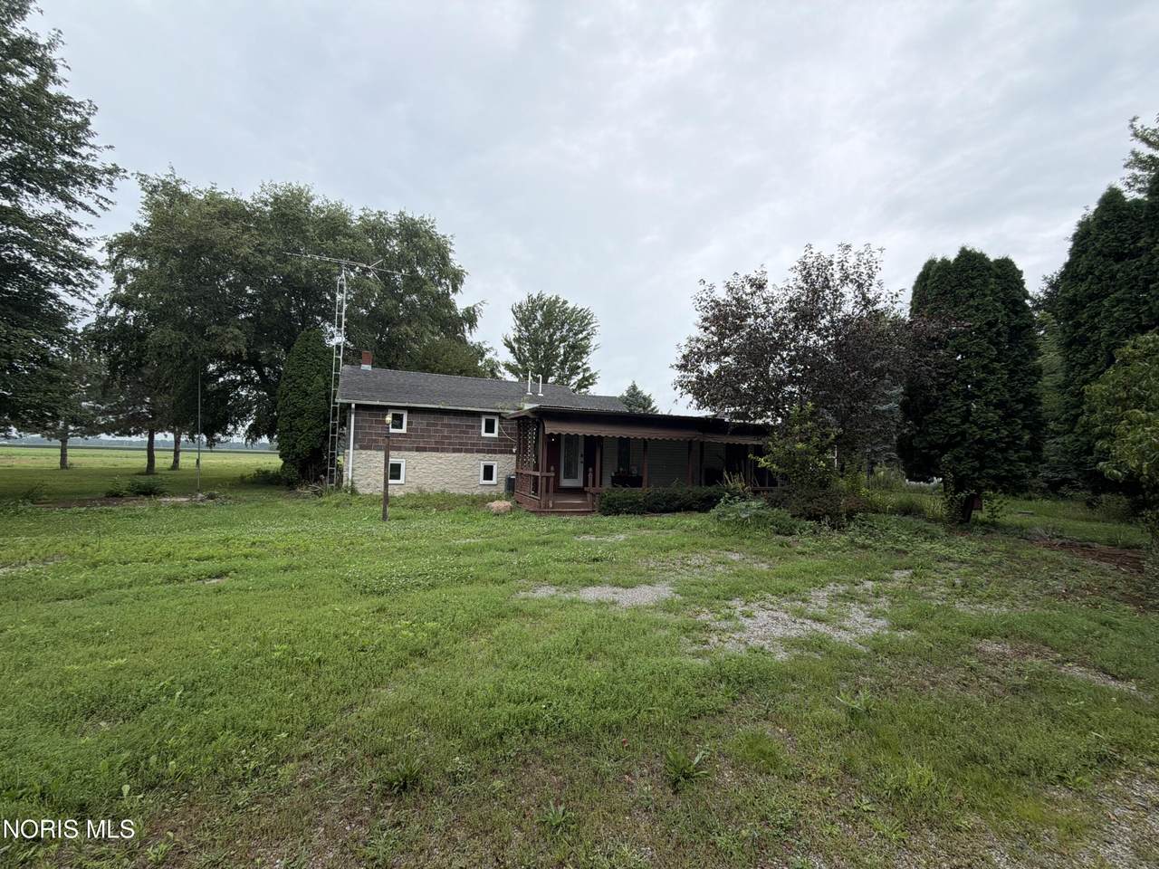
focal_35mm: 14
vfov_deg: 85.7
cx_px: 580
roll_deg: -1.6
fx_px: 469
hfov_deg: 102.1
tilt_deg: +3.4
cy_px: 434
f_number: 2.2
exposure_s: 1/770
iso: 25
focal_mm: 2.22
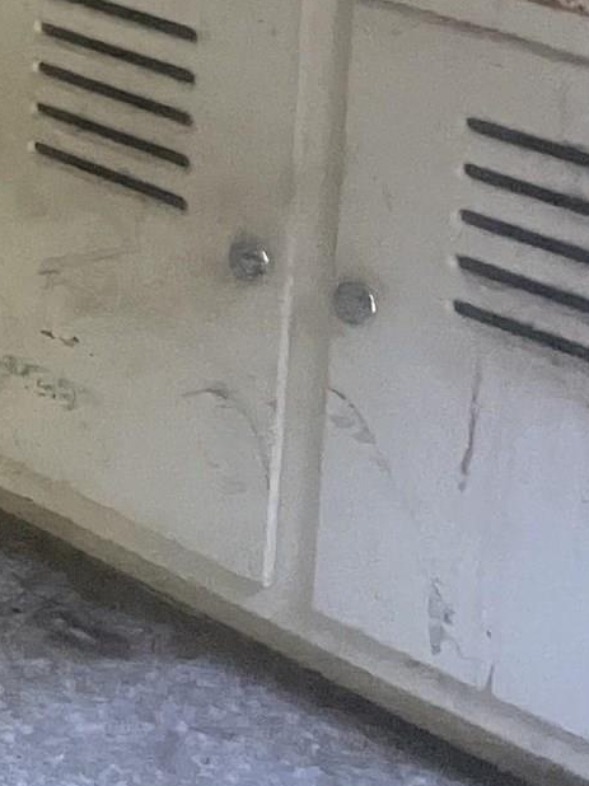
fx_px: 2202
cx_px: -435
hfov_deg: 13.8
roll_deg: -0.9
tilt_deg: -5.5
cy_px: -518
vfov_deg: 17.4
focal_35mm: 97
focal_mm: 4.2
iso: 1000
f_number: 1.6
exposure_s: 1/30
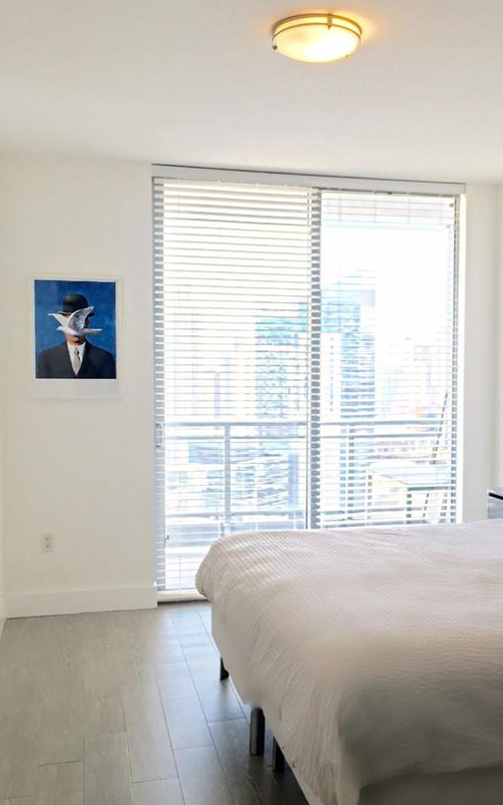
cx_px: 308
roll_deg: -1.7
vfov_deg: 50.4
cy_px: 414
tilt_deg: -3.7
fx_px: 856
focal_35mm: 39
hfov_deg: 32.6
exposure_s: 1/60
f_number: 2.2
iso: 32
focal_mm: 4.15
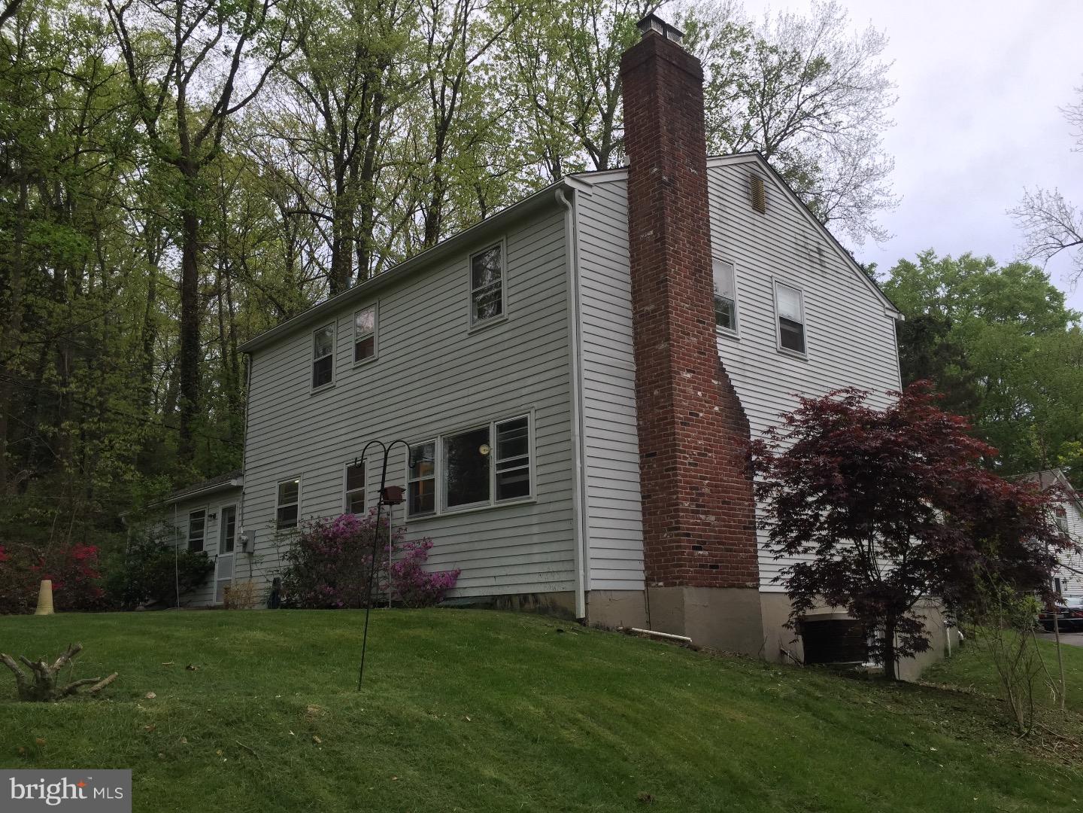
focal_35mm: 29
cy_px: 406
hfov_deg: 61.7
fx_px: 907
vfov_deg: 48.2
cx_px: 542
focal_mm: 4.15
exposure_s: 1/128
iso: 32
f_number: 2.2
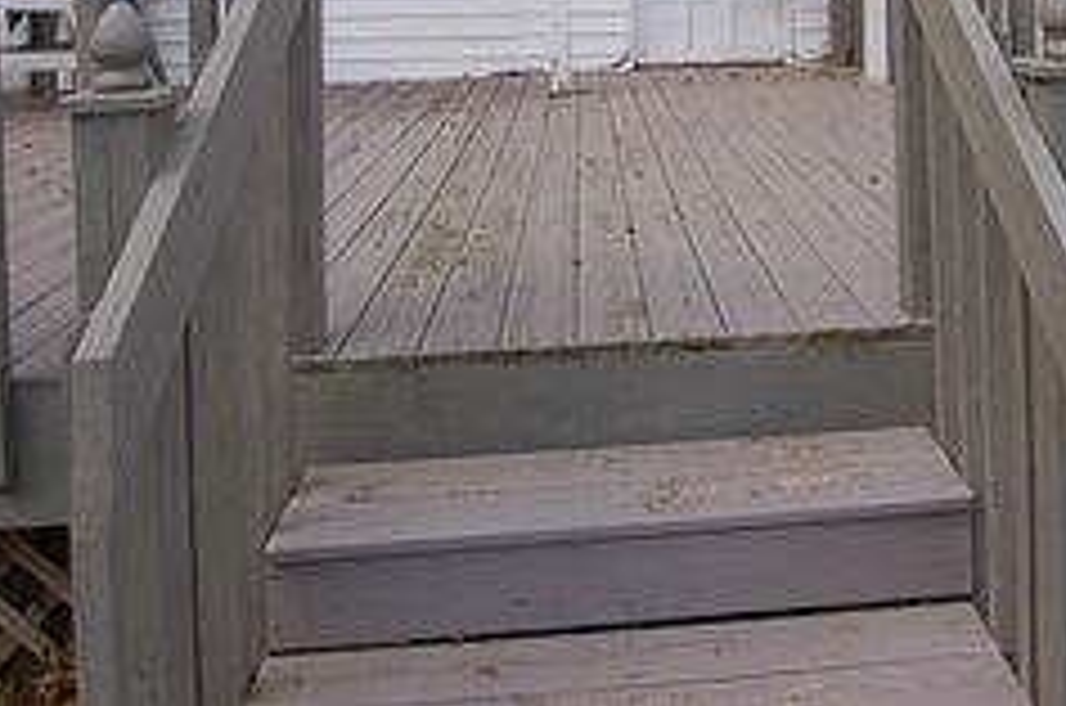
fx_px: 1123
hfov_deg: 49.7
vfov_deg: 31.6
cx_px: 724
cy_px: -36
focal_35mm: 38
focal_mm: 12
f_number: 7.1
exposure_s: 1/200
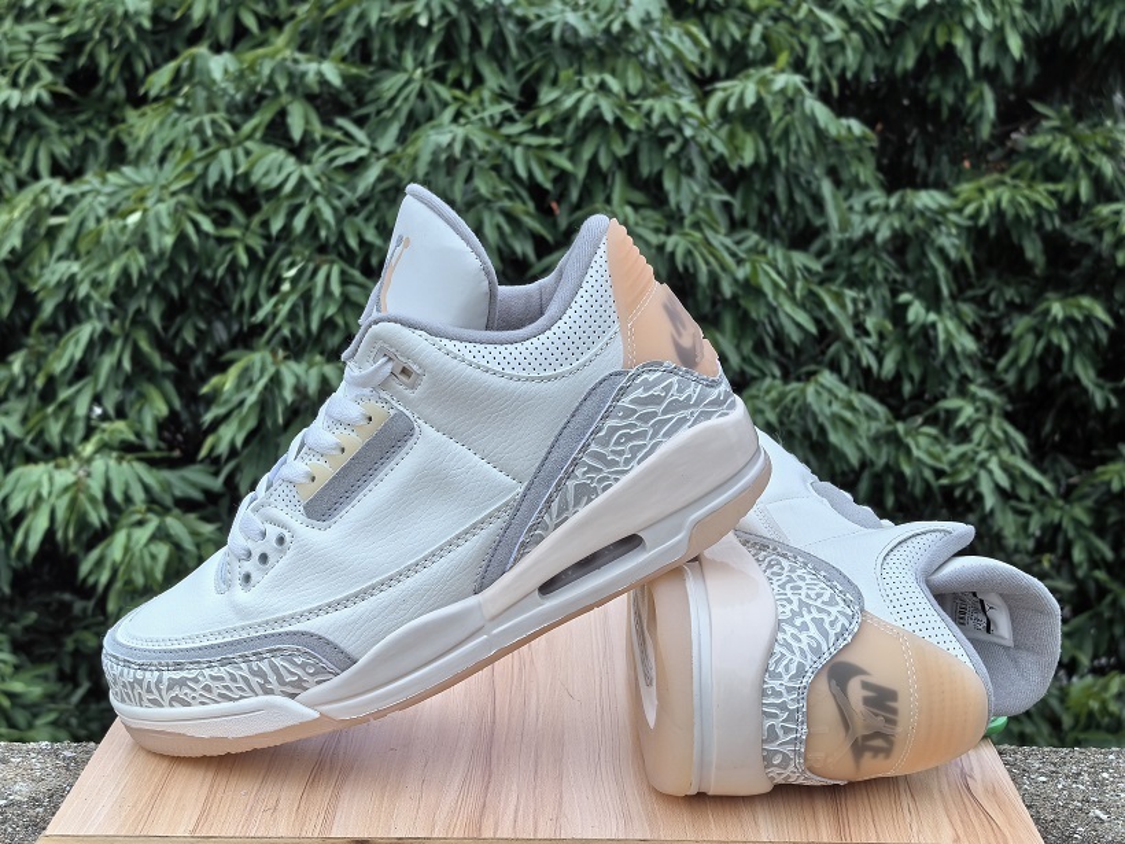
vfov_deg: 26.1
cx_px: 562
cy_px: 422
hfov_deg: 34.3
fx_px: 1820
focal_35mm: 56
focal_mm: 5.75
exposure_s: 1/1515
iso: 50
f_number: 2
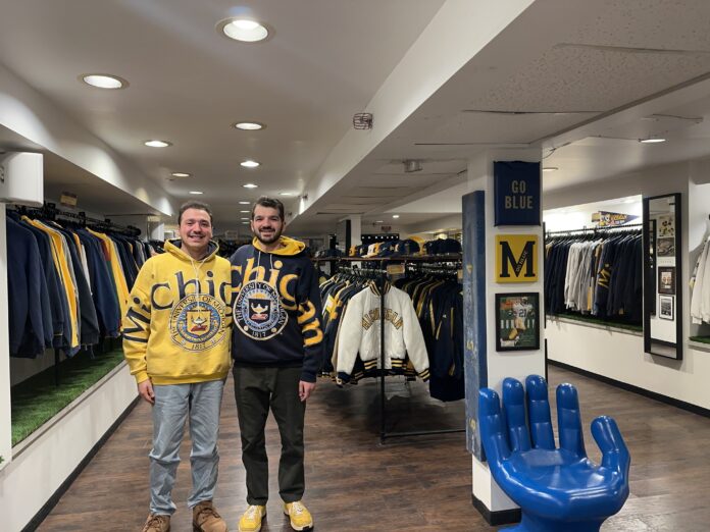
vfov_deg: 56.8
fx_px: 492
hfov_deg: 71.6
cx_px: 355
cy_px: 266
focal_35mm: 24
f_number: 1.78
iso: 320
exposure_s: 1/60
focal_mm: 6.86
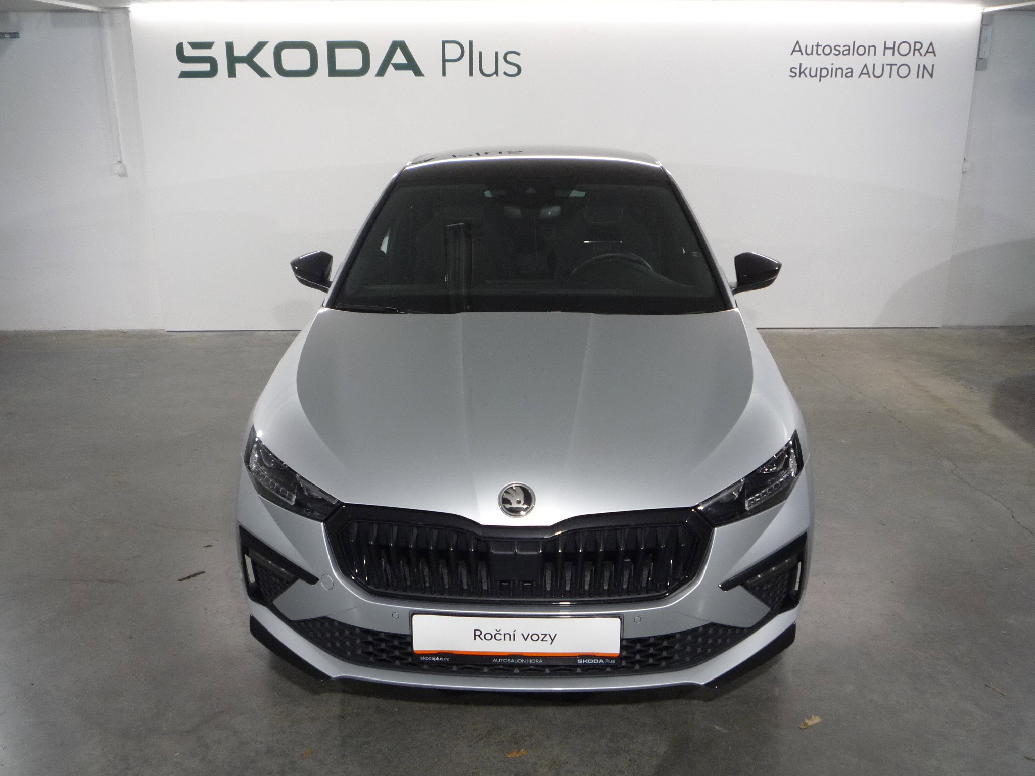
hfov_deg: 60.0
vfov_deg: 46.8
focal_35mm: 30
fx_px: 897
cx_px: 518
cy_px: 388
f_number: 3.3
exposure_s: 1/30
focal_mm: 5.2
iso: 160
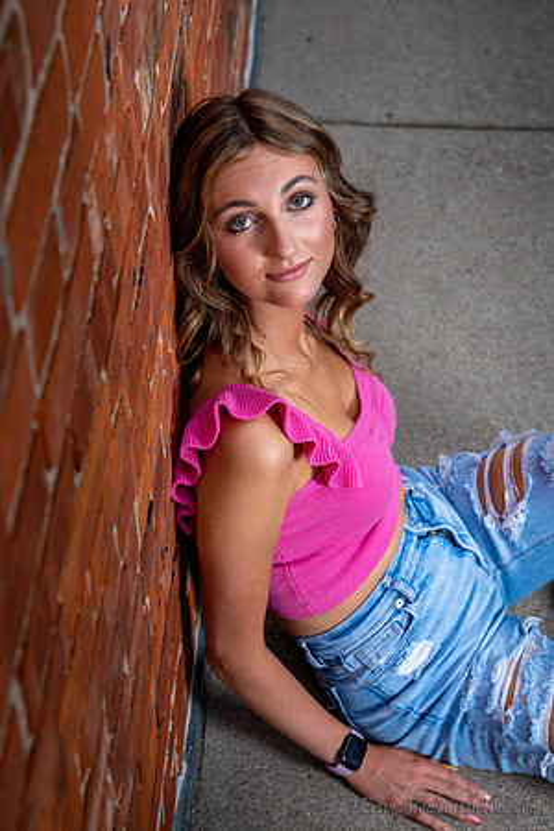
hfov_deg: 19.5
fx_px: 1616
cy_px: 416
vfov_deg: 28.8
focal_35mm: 70
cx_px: 277
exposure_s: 1/160
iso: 100
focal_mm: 70
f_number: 6.3
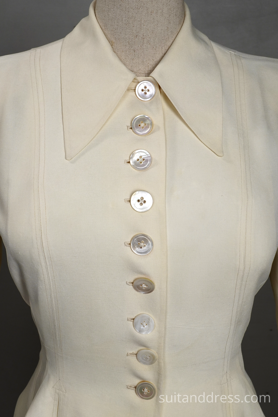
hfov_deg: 27.5
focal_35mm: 49
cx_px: 141
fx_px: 567
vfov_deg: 40.3
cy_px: 205
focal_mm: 32
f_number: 10
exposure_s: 1/50
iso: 400
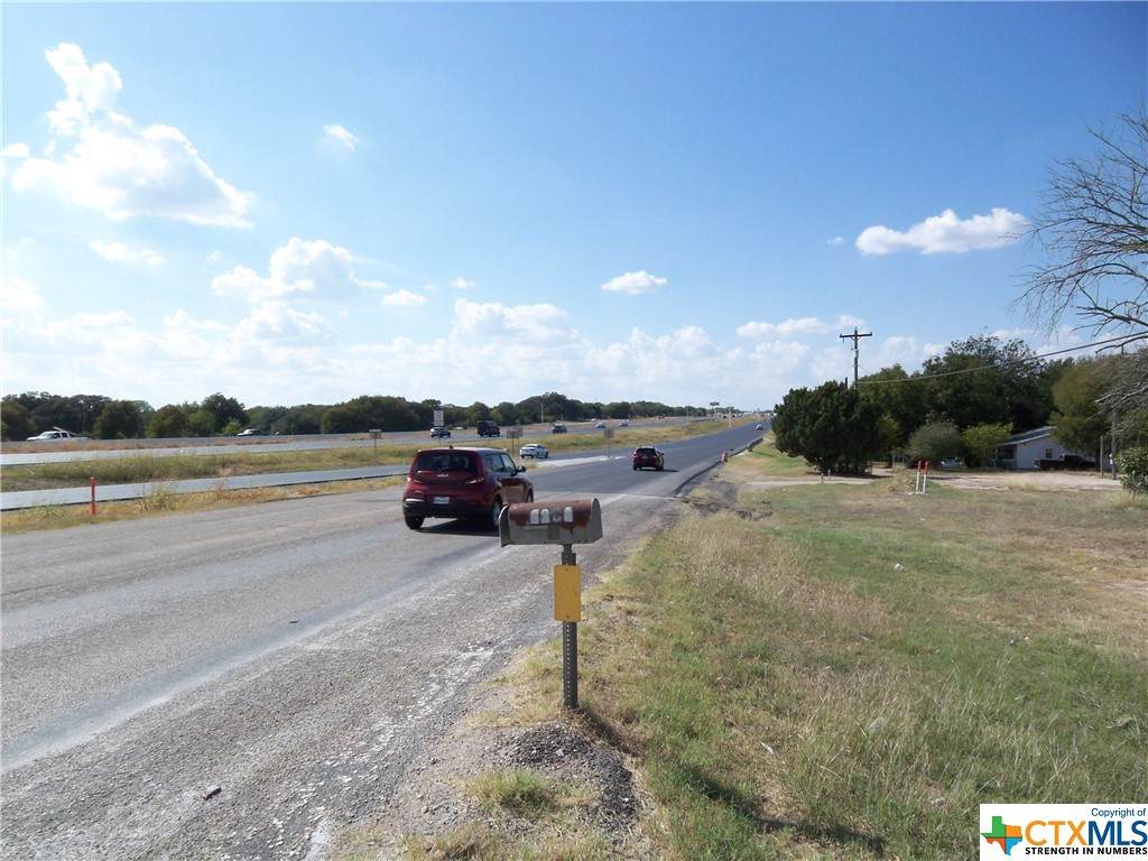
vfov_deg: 58.9
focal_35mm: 23
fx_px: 763
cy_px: 430
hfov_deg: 73.9
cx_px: 574
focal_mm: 3.8
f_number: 5.6
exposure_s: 1/320
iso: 50
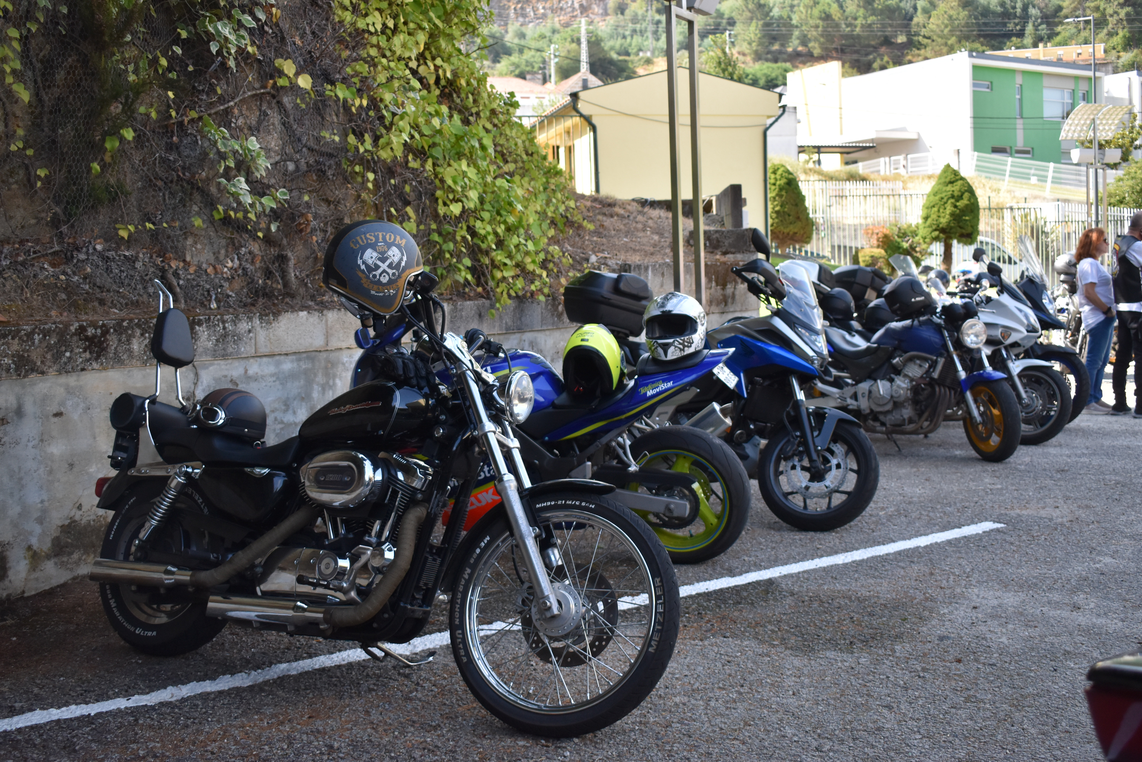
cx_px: 571
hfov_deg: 51.3
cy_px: 381
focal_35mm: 38
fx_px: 1189
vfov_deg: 35.5
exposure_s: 1/1000
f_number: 4
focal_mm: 25
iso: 560
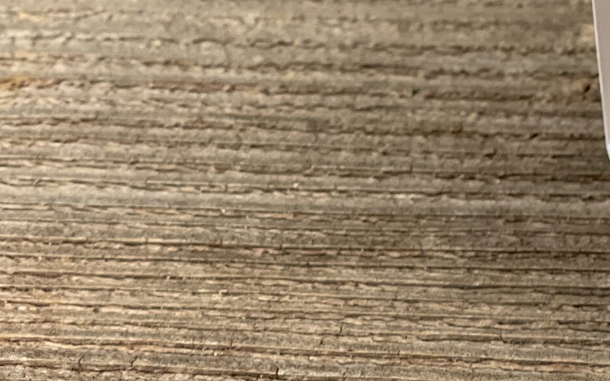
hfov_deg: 13.4
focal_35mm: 150
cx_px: 821
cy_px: -120
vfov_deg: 8.6
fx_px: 2494
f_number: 2
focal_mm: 6
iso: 125
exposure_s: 1/100
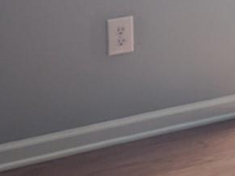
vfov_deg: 8.1
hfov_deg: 8.7
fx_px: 1202
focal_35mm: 177
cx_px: 766
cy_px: -131
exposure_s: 1/569
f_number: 1.89
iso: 45
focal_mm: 5.43
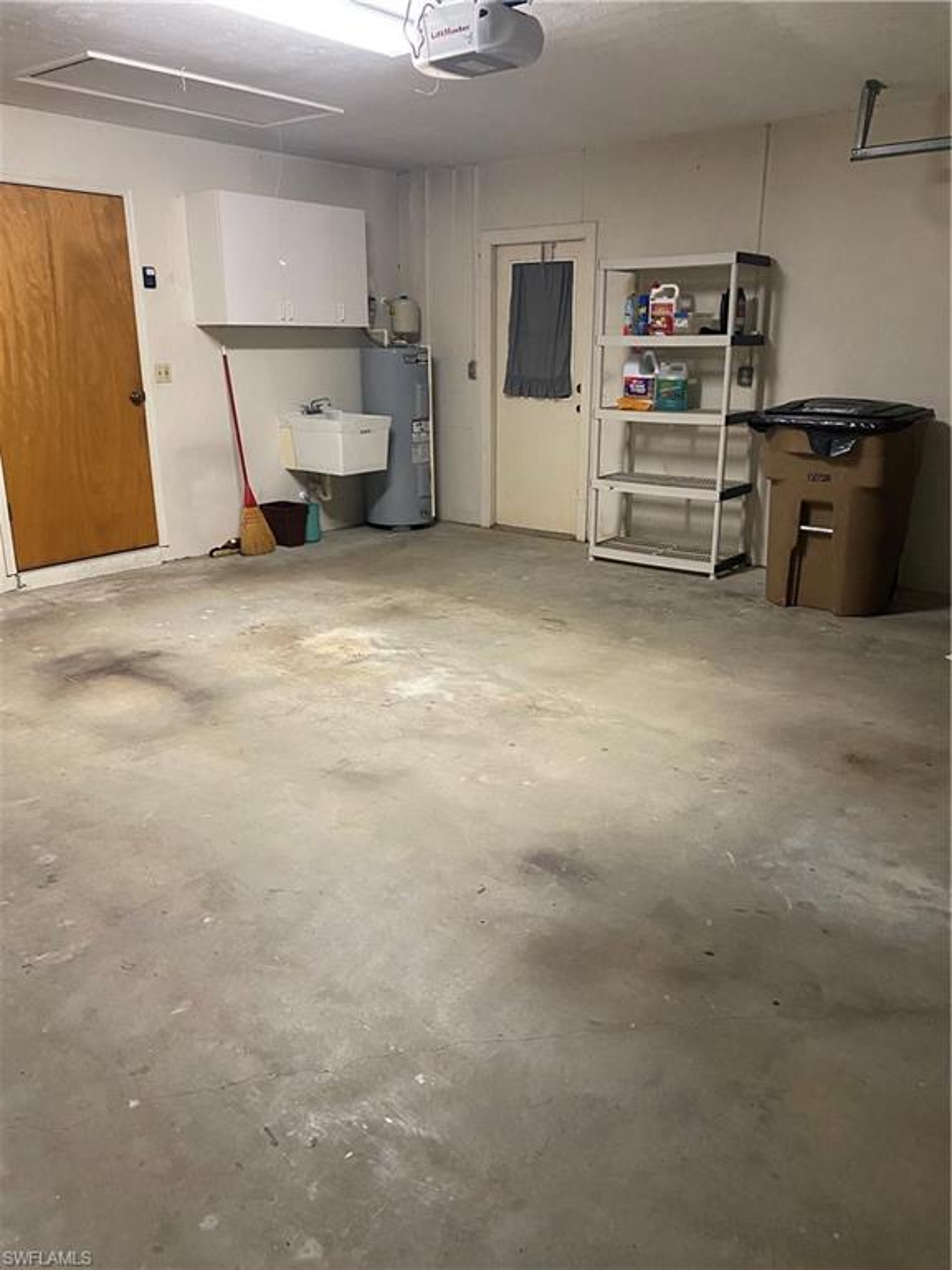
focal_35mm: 26
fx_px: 953
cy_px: 635
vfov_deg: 67.3
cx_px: 476
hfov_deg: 53.1
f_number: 1.8
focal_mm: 4.25
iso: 400
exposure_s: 1/60
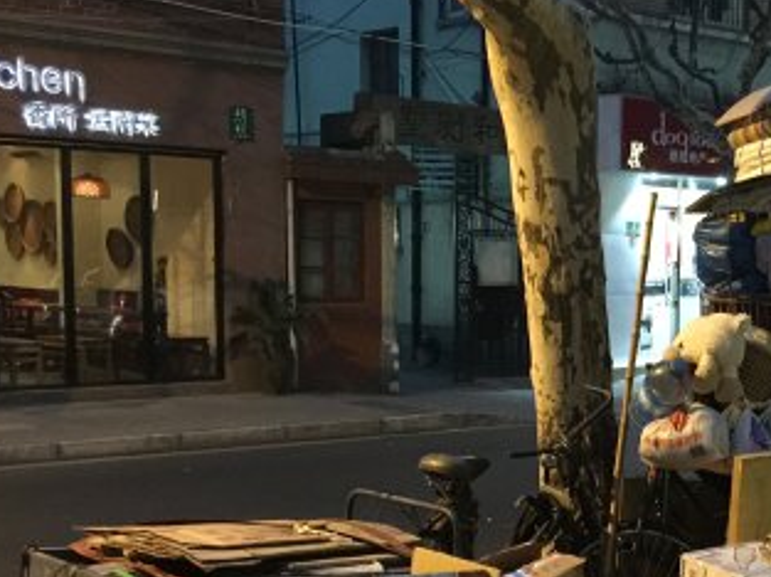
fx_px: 1424
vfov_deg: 22.7
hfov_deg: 29.1
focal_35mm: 64
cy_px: 406
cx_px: 697
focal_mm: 4.15
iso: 250
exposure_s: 1/8
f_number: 2.2
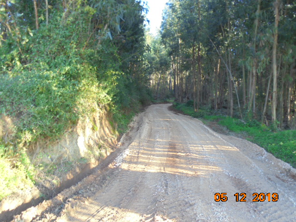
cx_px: 148
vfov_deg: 48.2
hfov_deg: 61.7
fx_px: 248
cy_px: 111
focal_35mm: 29
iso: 100
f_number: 3.7
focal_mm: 5.3
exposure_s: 1/30
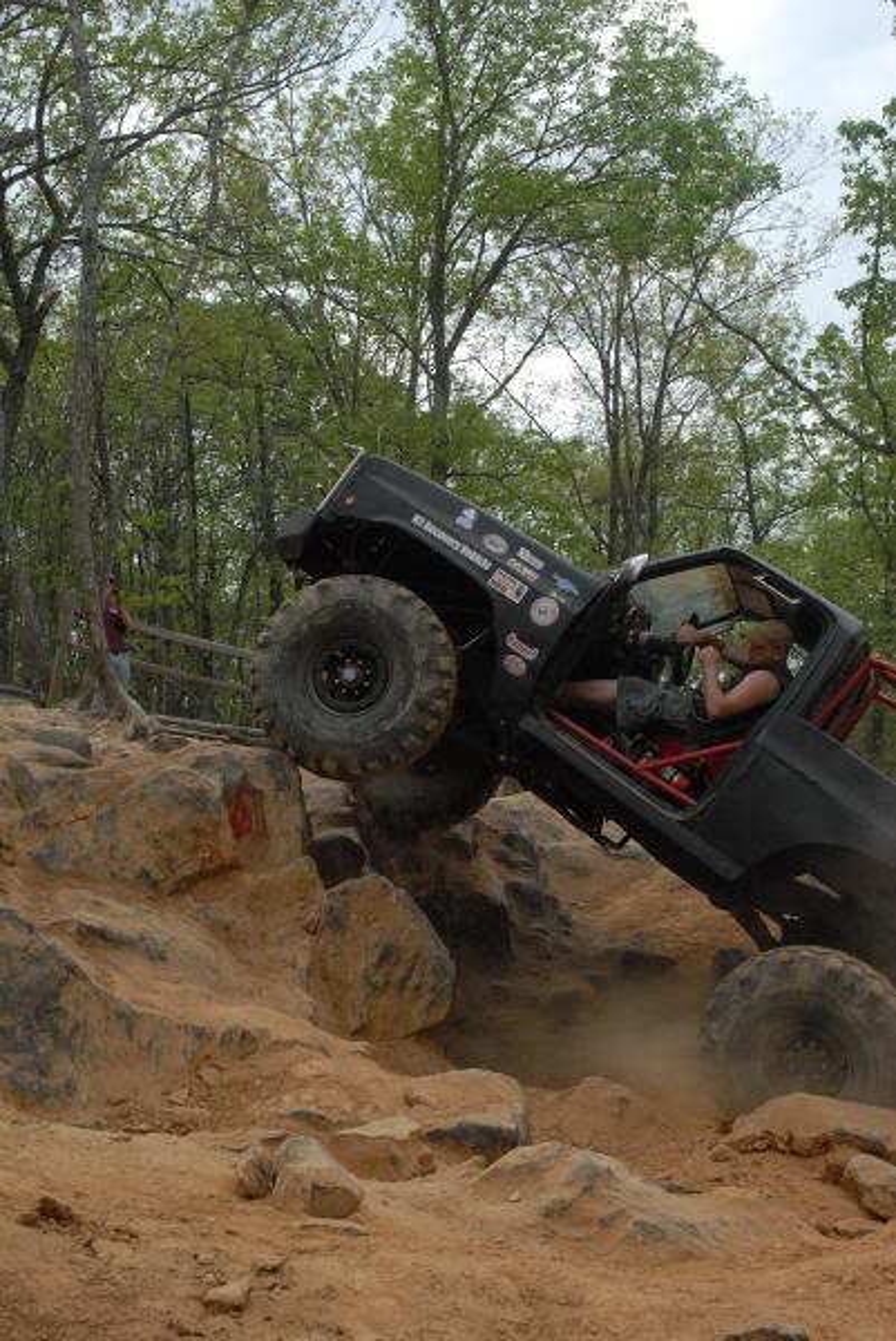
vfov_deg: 42.3
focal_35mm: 46
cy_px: 670
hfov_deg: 29.0
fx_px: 1733
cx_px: 448
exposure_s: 1/250
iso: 800
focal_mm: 31
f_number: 8
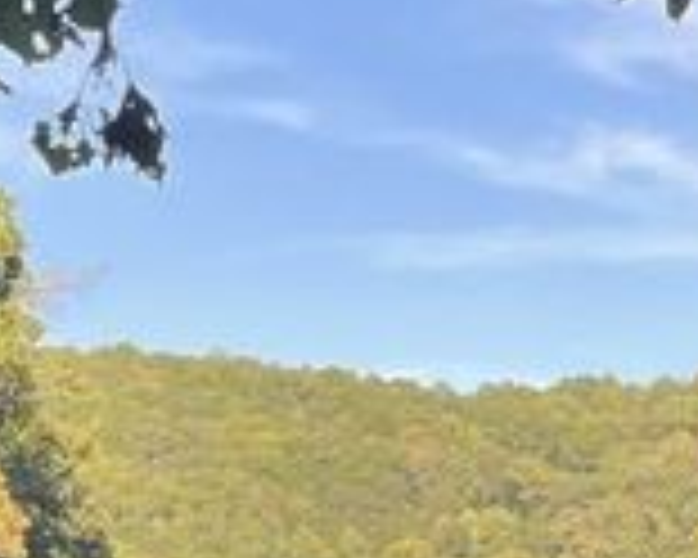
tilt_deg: +1.3
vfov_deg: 9.5
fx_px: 3326
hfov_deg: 11.9
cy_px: 684
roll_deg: +0.1
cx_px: 621
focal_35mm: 161
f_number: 1.6
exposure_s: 1/679
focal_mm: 5.1
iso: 32
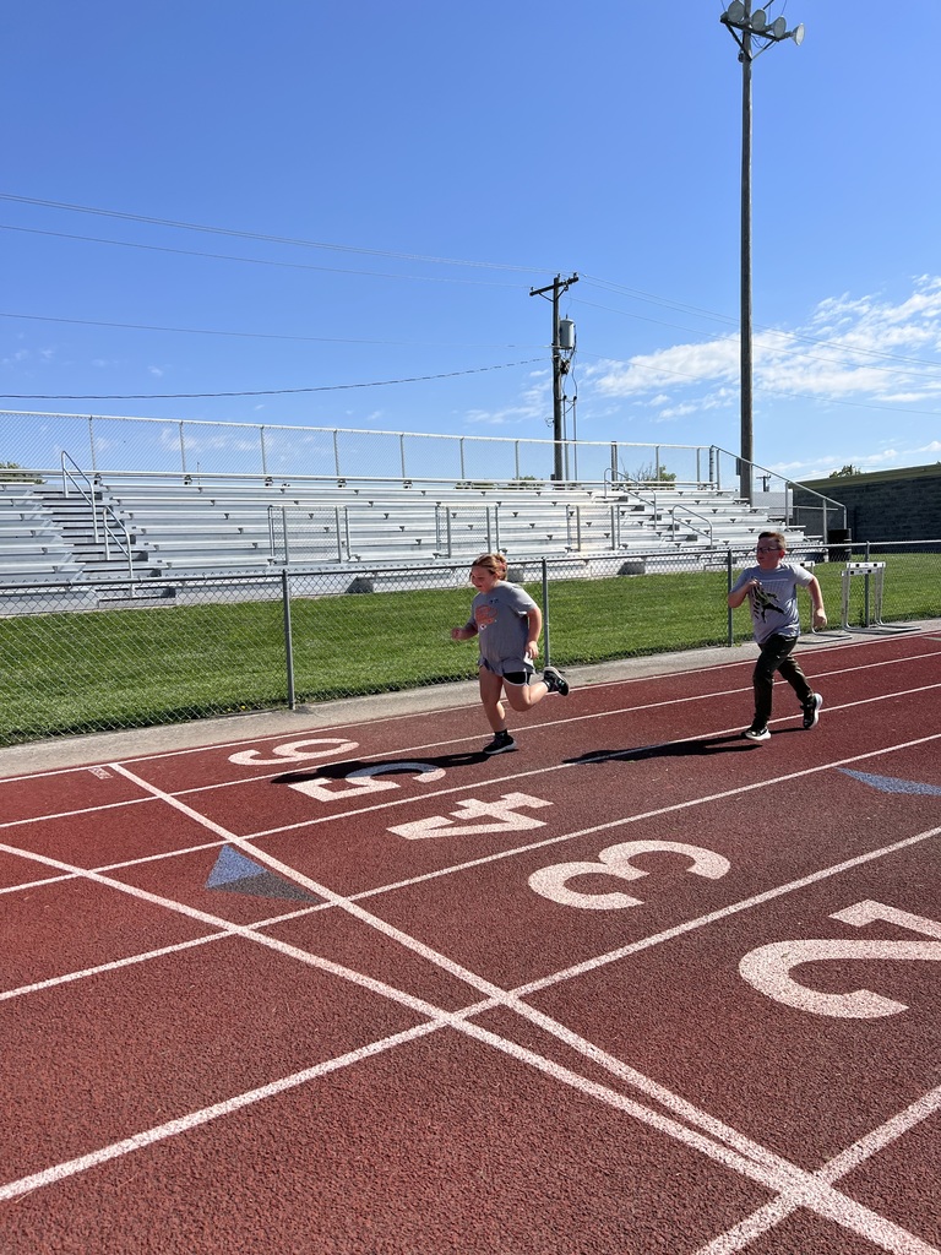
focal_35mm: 26
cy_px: 628
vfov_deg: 67.3
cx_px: 470
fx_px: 942
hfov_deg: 53.1
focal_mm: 5.7
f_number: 1.5
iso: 50
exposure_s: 1/5882
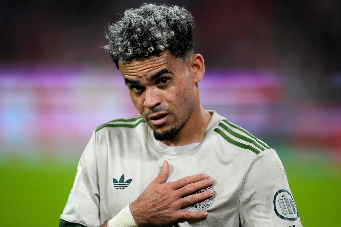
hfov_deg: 5.2
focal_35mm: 400
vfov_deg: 3.4
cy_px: 114
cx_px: 170
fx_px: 3788
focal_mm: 400
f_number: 2.8
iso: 3200
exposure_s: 1/2000
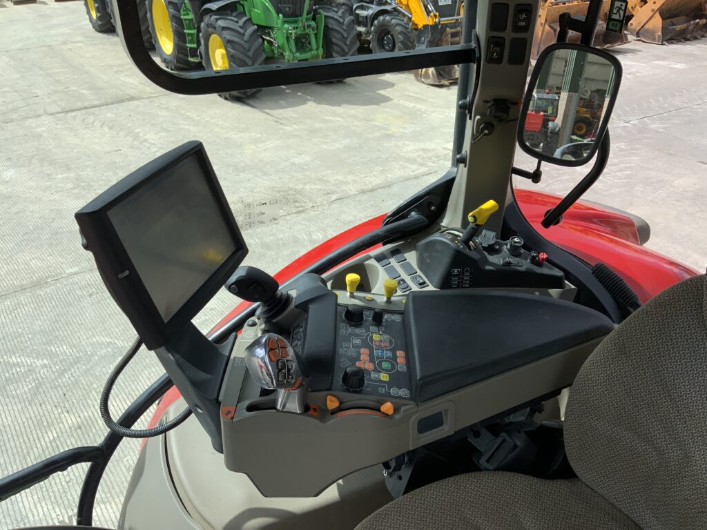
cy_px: 265
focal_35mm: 29
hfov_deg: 61.7
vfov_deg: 48.2
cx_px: 354
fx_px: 592
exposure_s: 1/1121
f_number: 1.8
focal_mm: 3
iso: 16
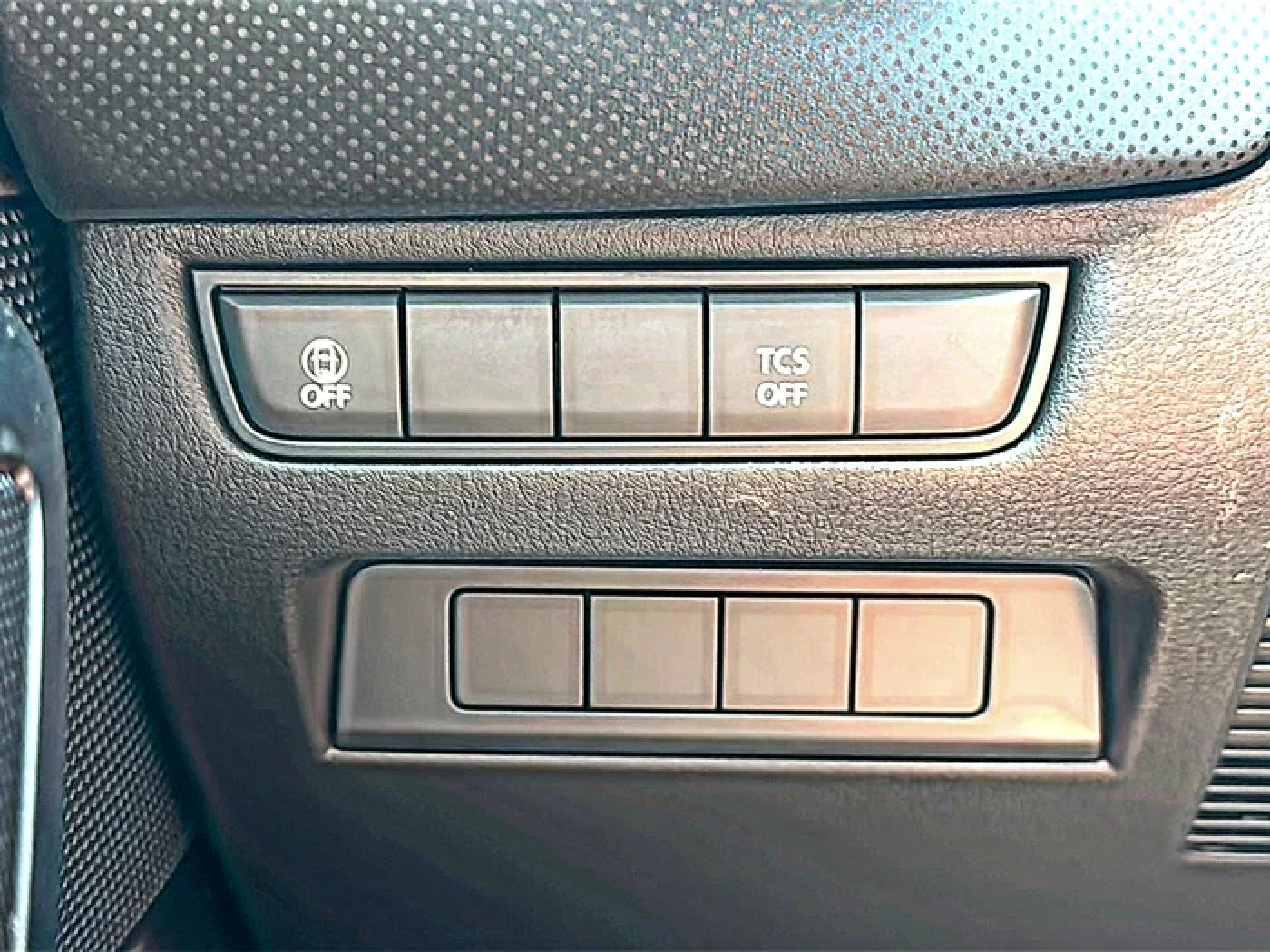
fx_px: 1614
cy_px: 476
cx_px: 635
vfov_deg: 32.9
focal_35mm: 44
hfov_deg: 42.9
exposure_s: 1/43
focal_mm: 6.86
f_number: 1.78
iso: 250
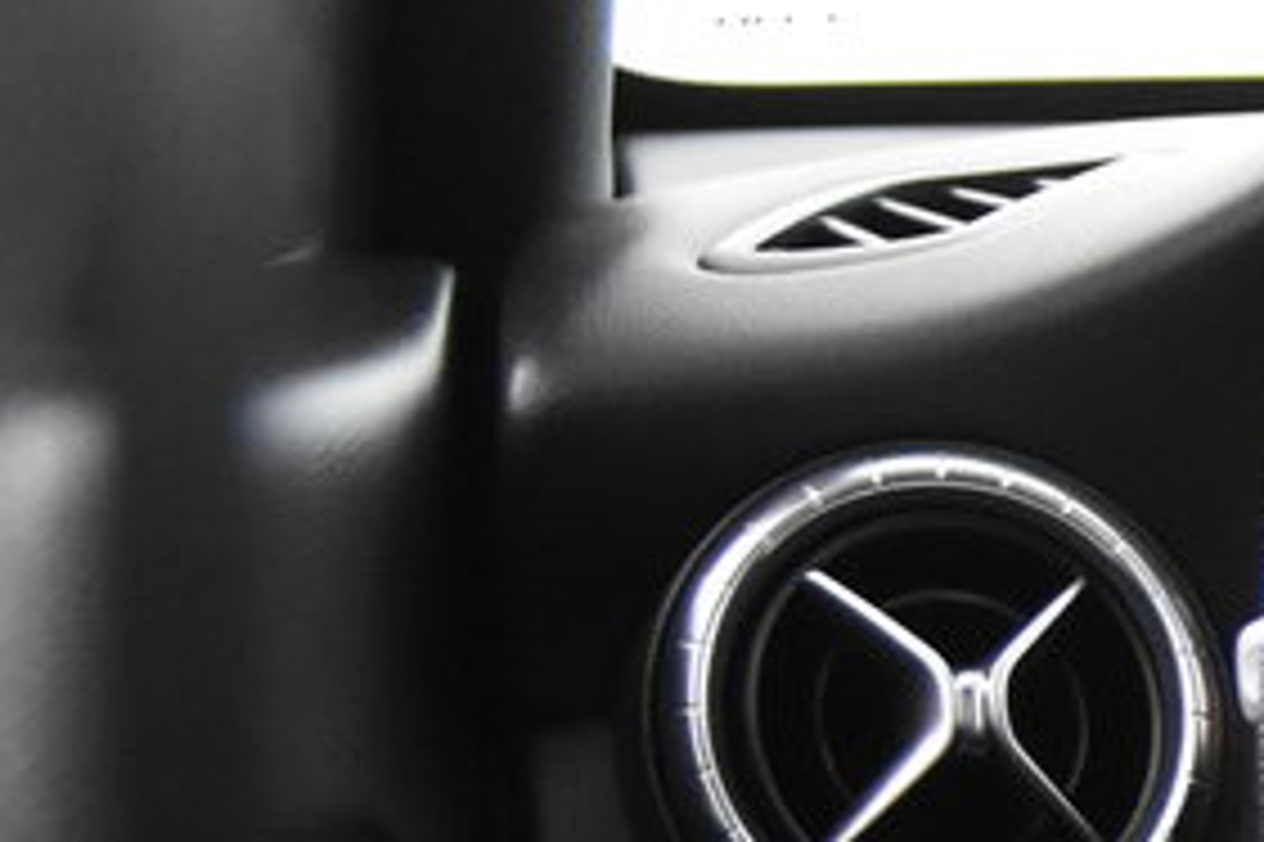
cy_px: 1502
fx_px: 5755
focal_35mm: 164
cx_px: 2555
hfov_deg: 11.3
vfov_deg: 8.1
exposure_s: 1/40
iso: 4000
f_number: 3
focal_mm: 24
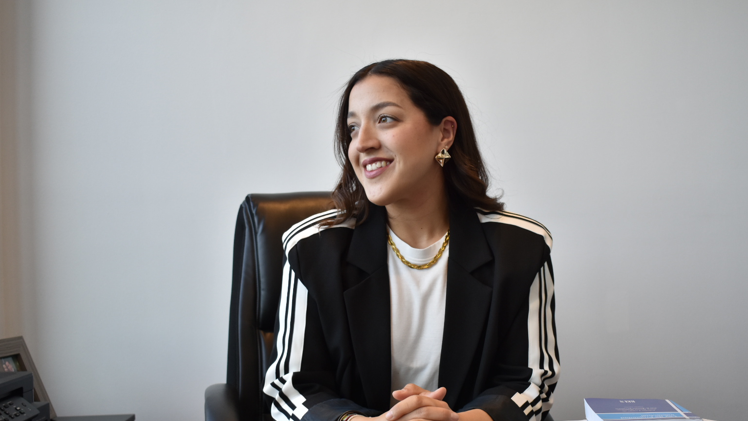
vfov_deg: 28.5
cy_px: 263
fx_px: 824
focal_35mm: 42
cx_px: 391
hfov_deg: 48.8
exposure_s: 1/80
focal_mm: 25
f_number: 4.5
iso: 400
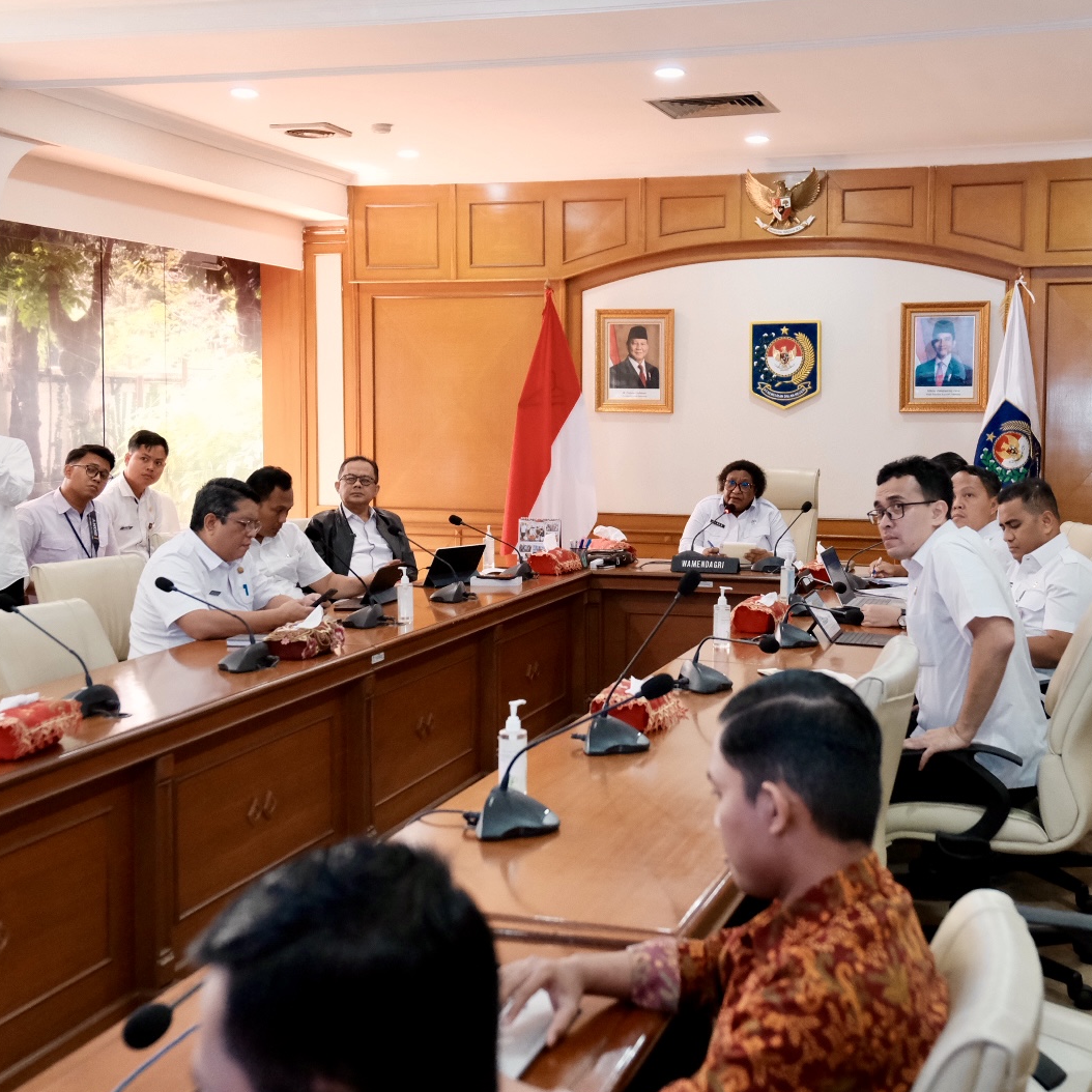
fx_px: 1392
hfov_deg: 42.8
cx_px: 515
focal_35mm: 39
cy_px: 549
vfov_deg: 42.8
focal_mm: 20
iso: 4000
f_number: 2.8
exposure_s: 1/160
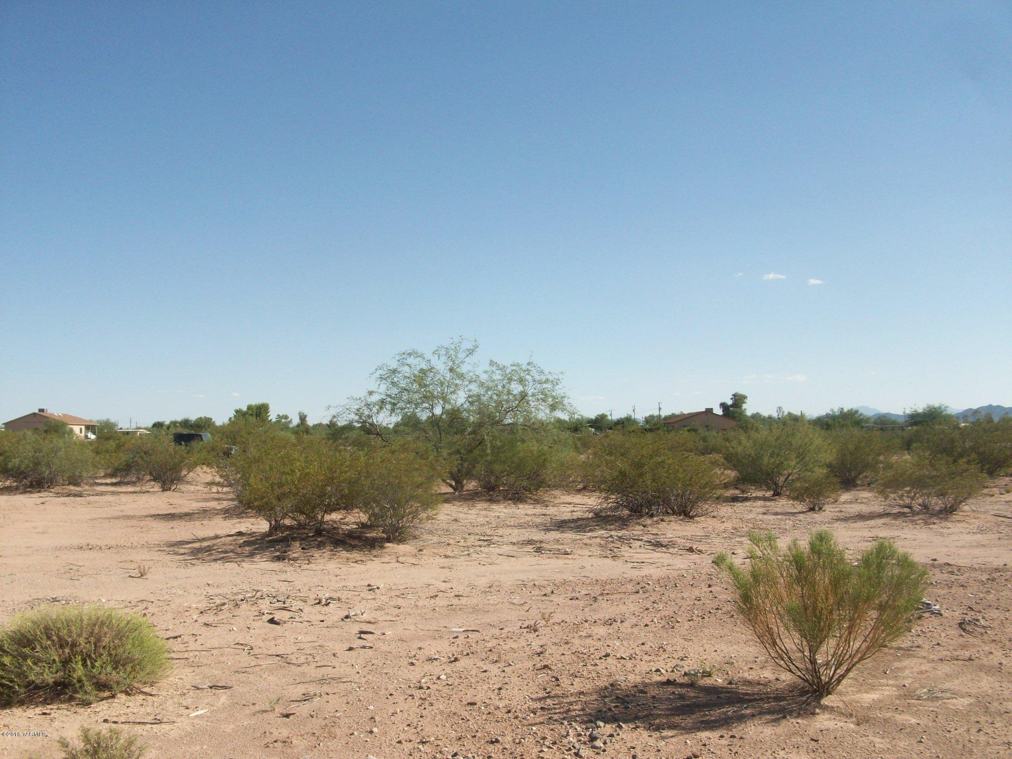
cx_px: 506
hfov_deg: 54.0
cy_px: 380
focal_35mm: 34
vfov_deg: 41.8
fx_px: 994
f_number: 5.5
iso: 64
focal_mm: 5.7
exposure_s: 1/348
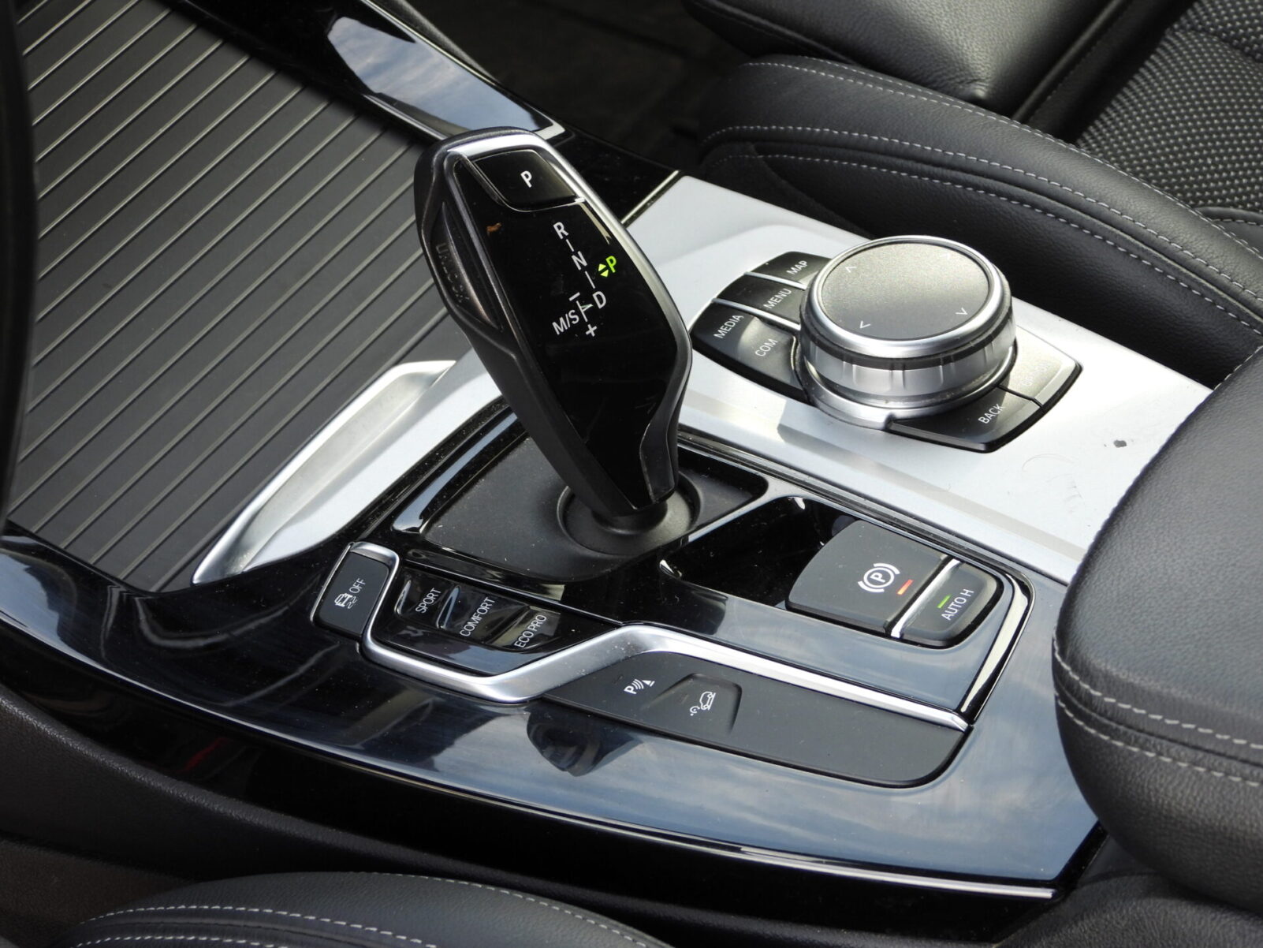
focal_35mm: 115
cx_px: 632
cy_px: 474
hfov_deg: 17.1
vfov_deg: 12.9
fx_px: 4197
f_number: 4
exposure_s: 1/60
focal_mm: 20.7
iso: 160
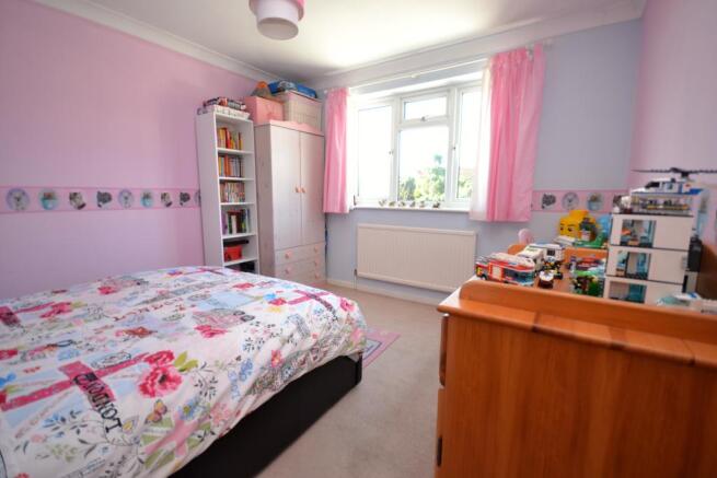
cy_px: 239
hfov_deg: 100.4
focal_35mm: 15
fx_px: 299
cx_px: 358
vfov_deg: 77.4
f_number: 4
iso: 400
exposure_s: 1/60
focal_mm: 10
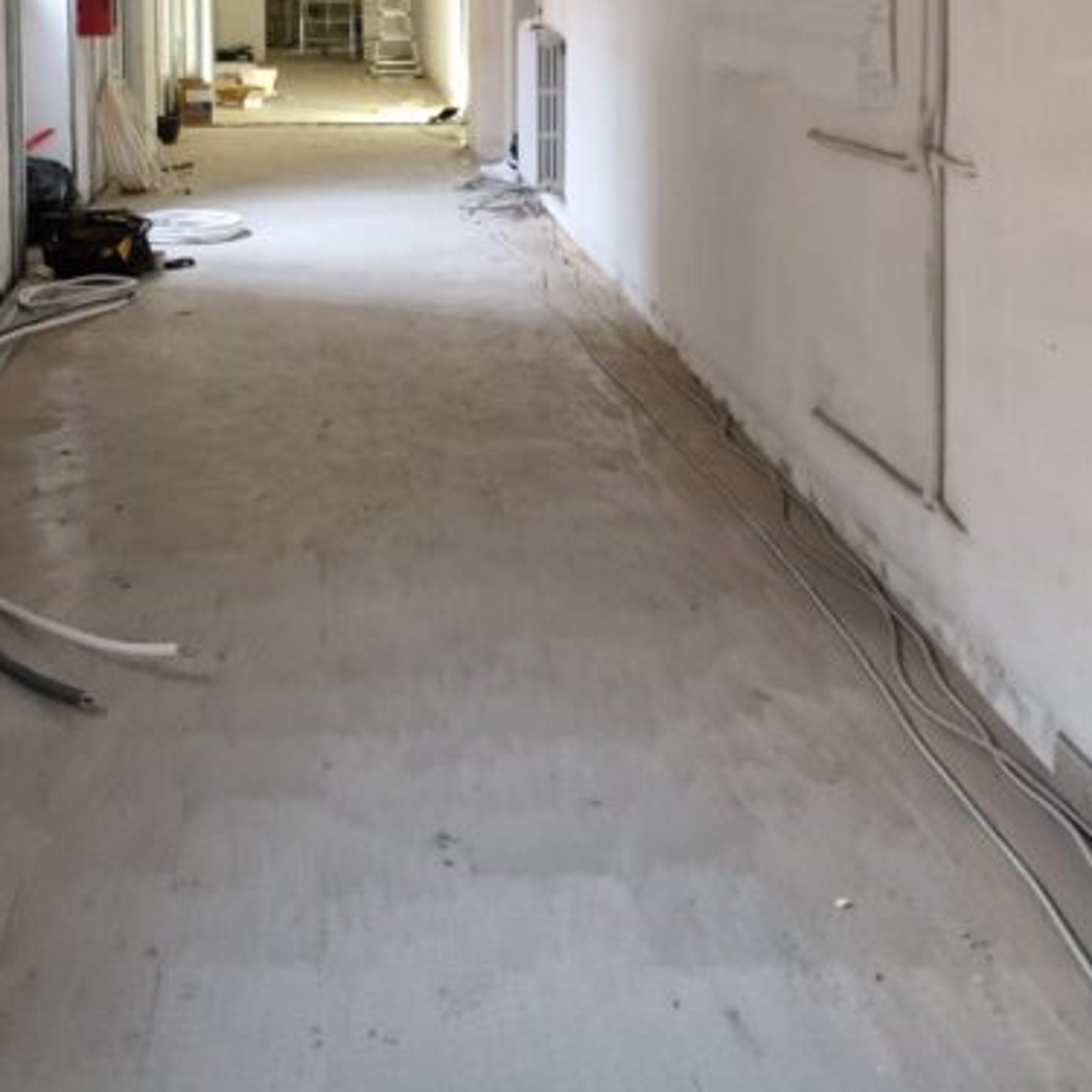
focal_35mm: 47
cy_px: 83
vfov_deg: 33.9
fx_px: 1677
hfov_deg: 35.3
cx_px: 285
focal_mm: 5.4
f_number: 1.8
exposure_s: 1/100
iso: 50
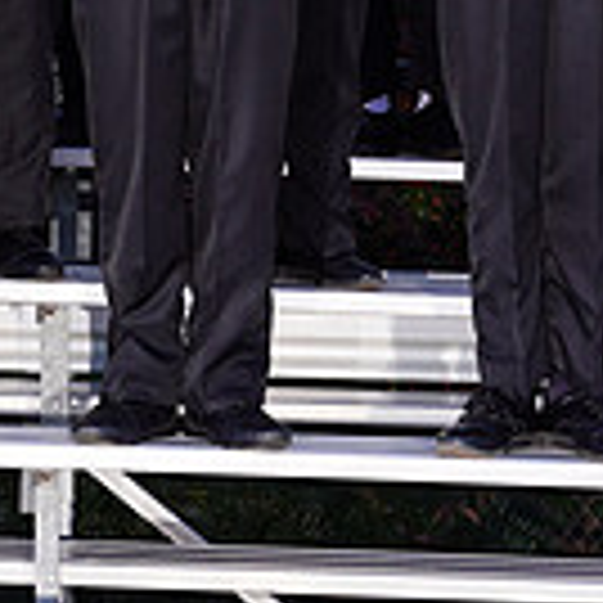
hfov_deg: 9.0
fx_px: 3764
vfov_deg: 9.0
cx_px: -216
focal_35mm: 191
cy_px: -216
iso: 100
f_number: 6.3
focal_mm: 52
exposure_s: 1/200
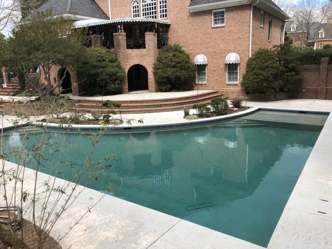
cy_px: 124
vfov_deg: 49.7
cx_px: 166
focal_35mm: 28
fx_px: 269
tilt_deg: -13.2
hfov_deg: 63.4
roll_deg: +0.9
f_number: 1.8
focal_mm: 3.99
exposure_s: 1/545
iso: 20
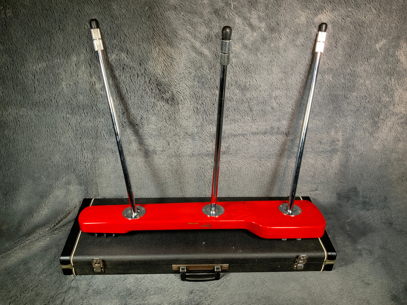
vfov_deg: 48.2
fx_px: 341
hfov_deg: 61.7
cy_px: 152
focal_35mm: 29
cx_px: 204
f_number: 1.8
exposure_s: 1/104
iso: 64
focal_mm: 3
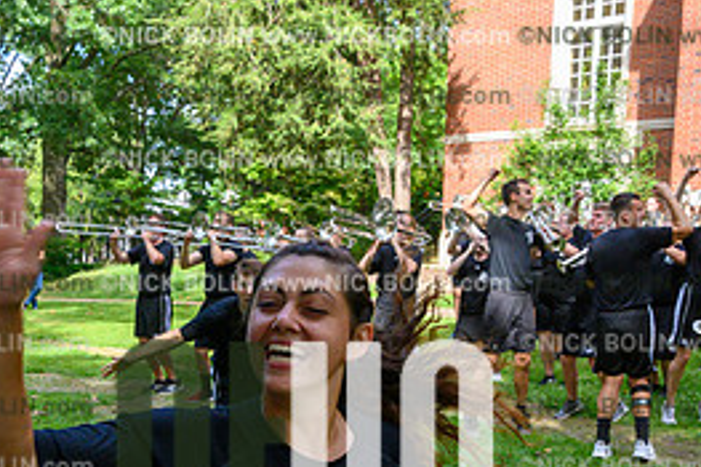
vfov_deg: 24.3
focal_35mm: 53
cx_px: 304
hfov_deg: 37.5
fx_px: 1031
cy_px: 468
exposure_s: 1/500
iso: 2500
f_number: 11
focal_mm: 24
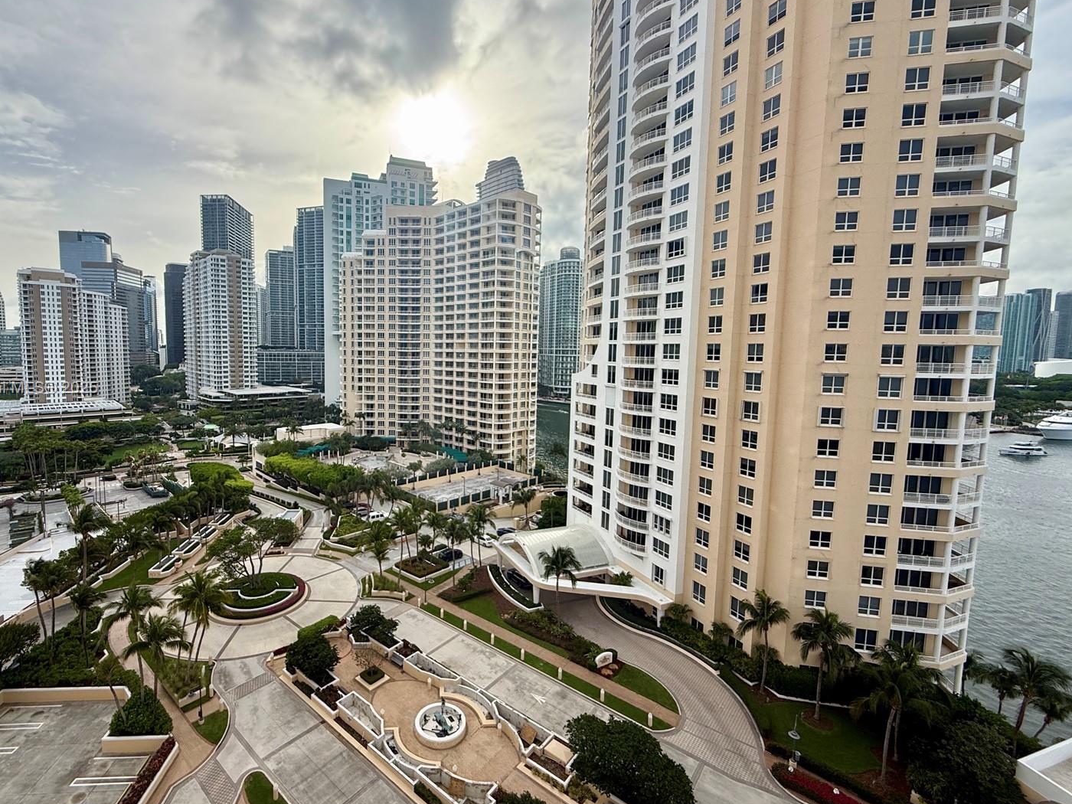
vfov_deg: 78.1
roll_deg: -0.7
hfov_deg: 94.0
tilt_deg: -4.0
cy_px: 389
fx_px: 495
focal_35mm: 16
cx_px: 466
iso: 80
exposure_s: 1/1698
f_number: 2.2
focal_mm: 2.22
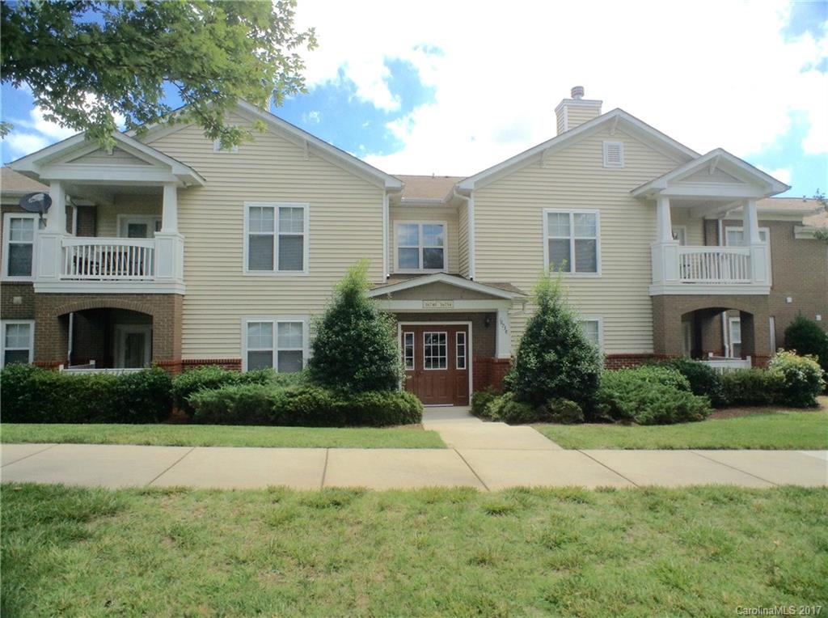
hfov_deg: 55.4
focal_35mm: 33
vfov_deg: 42.8
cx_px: 414
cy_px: 309
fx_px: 788
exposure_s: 1/673
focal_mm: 3.3
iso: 25
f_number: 2.4
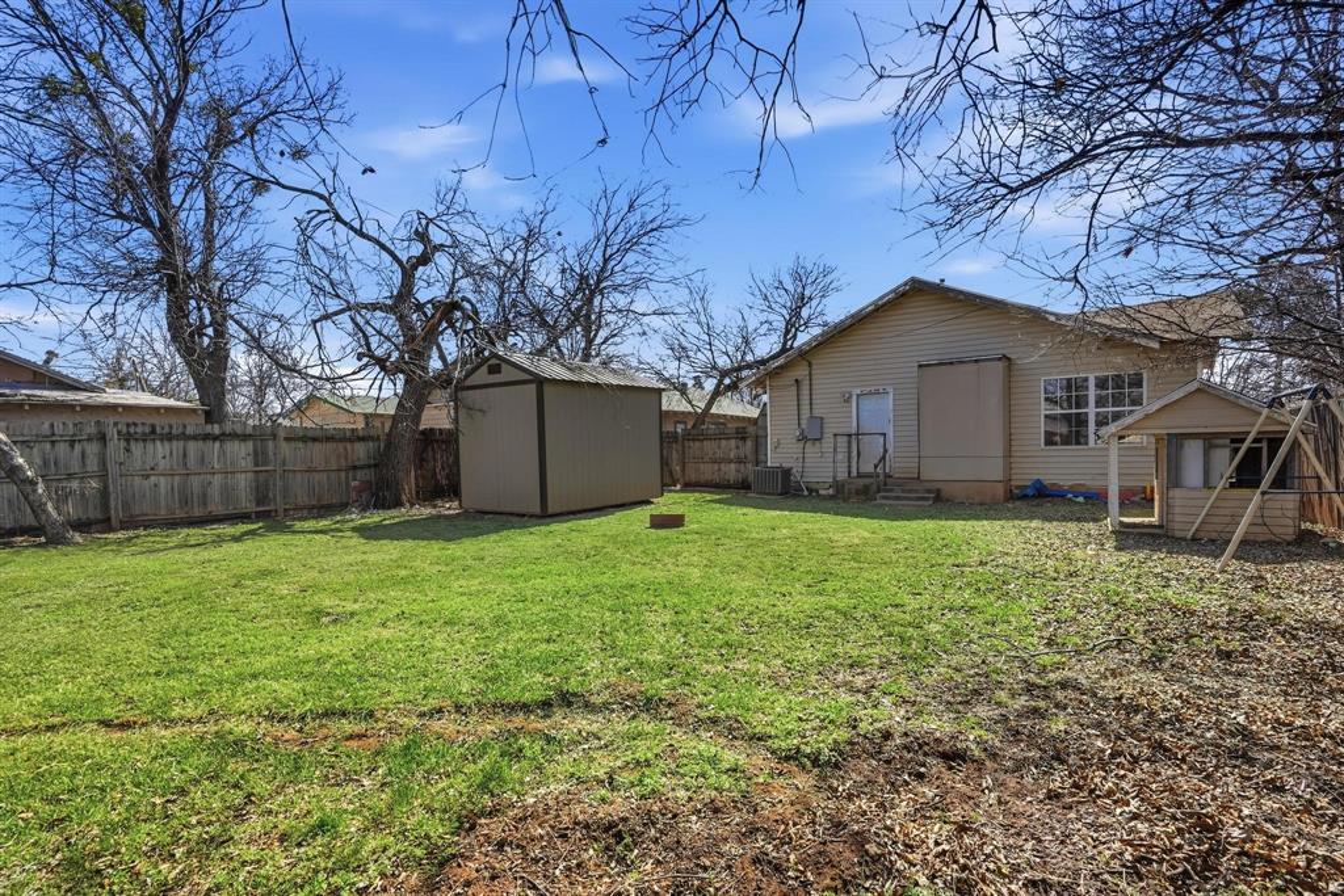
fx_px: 597
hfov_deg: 96.7
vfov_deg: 73.8
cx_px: 672
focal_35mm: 16
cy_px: 448
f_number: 9
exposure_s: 1/8000
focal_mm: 16
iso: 800
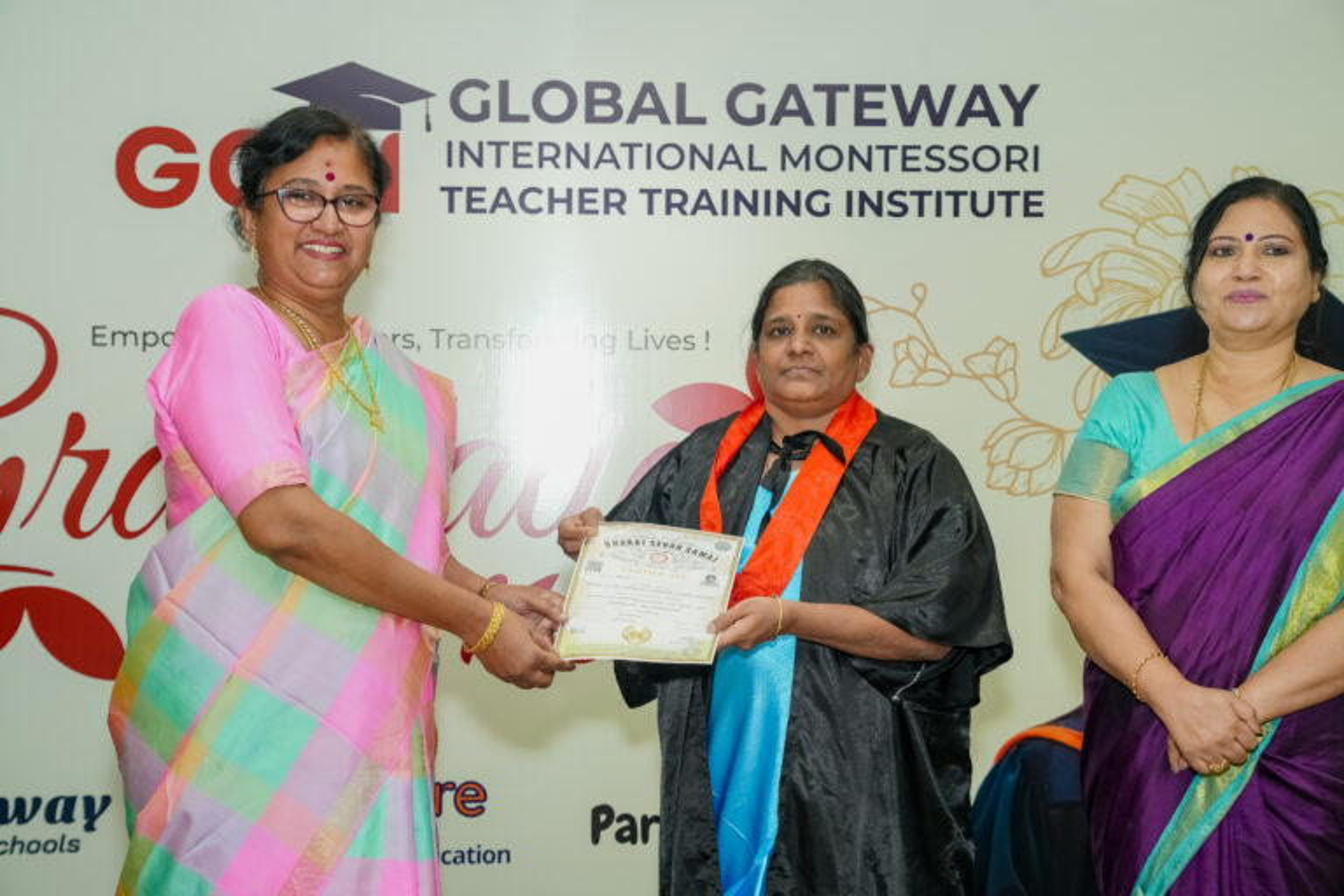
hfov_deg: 31.4
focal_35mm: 64
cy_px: 448
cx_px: 672
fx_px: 2389
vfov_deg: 21.2
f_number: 6.3
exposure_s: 1/125
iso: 1000
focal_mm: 64
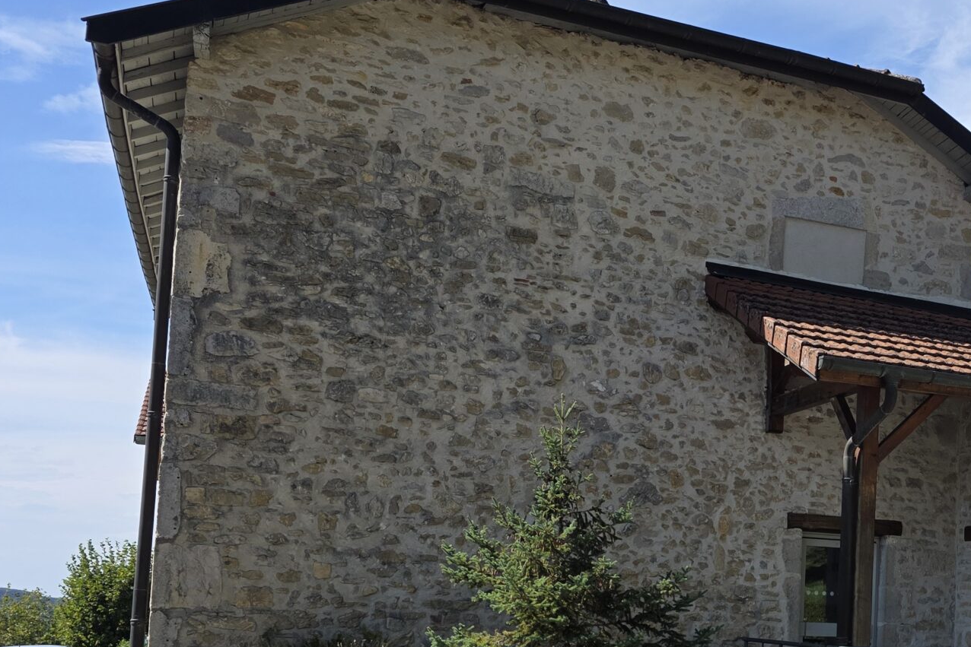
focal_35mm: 48
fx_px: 1295
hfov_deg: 37.5
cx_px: 931
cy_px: 537
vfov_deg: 27.4
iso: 80
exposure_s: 1/4650
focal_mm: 6.3
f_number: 1.7
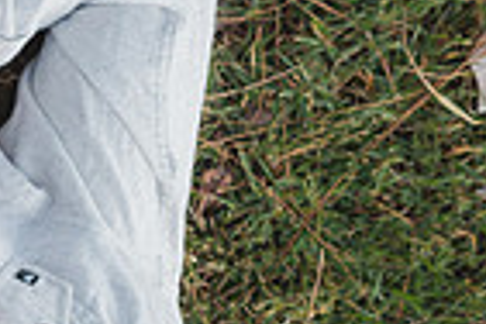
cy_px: 260
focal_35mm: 74
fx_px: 999
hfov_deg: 19.6
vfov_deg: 18.3
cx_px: -410
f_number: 2.8
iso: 250
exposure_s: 1/1000
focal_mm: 18
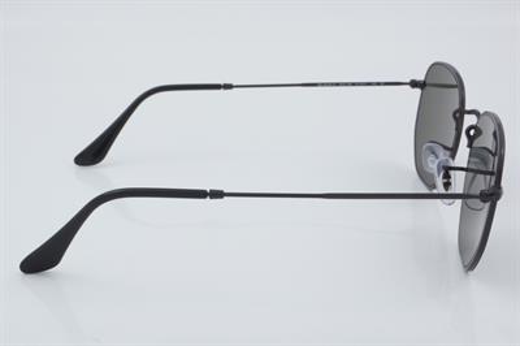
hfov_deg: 27.0
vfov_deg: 18.2
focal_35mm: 75
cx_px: 260
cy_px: 173
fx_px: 1082
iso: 100
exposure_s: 1/4
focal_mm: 50
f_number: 32
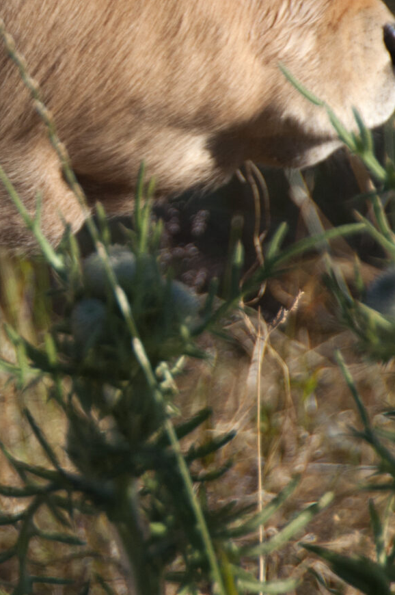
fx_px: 14566
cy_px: 89
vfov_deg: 2.3
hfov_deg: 1.6
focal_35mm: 883
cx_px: -72
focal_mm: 200
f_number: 5.6
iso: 400
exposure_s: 1/1250
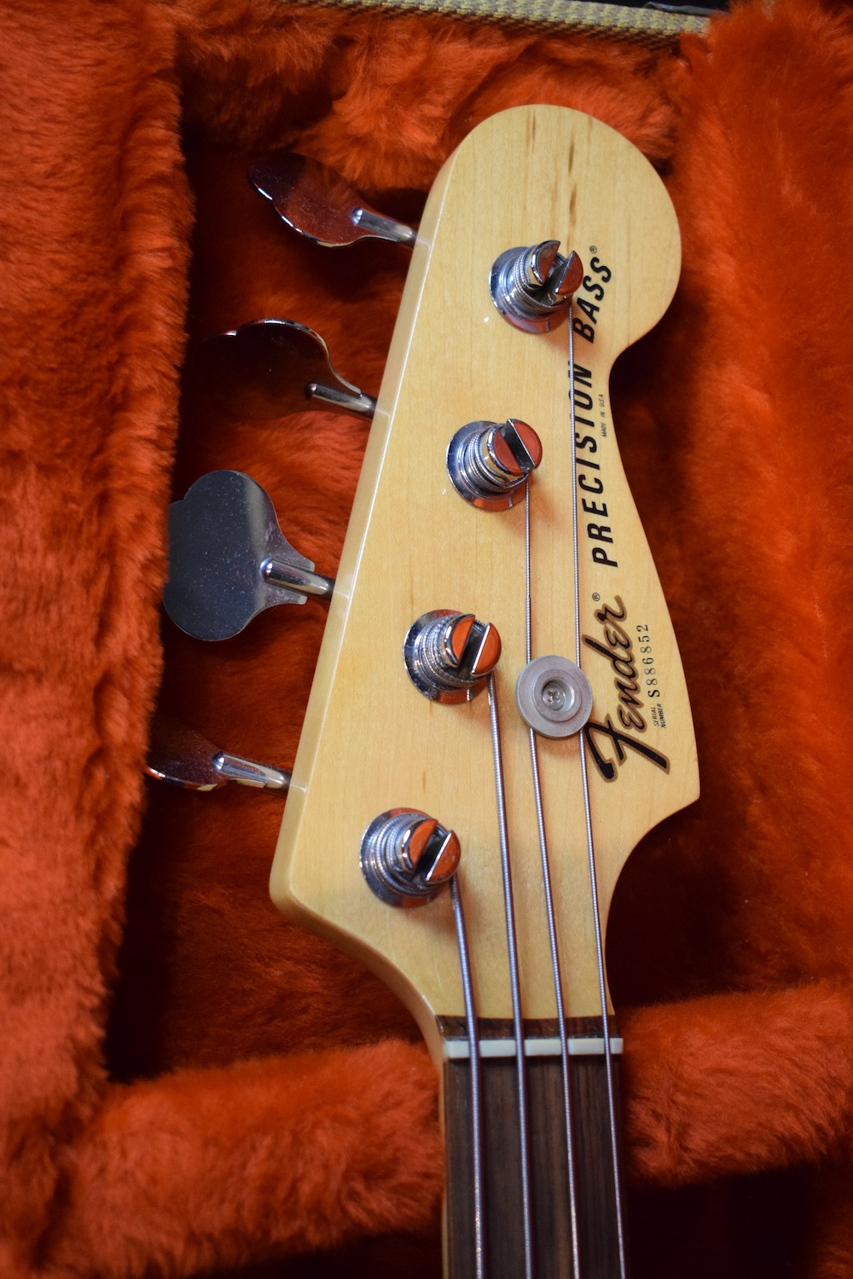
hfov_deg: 25.1
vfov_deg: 36.9
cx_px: 426
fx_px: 1919
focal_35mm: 54
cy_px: 640
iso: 3200
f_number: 4.8
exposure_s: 1/60
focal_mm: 36
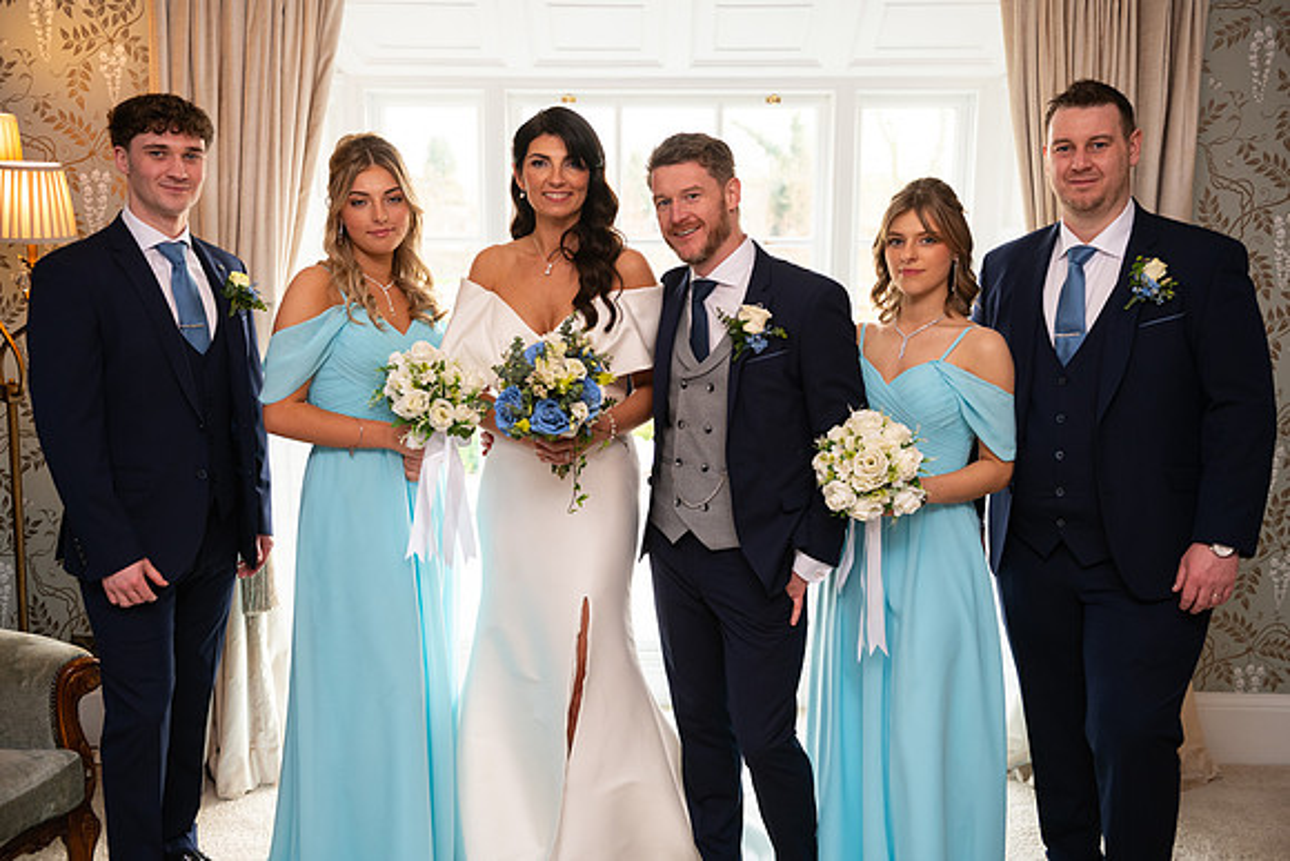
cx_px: 621
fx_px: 1300
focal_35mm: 36
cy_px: 430
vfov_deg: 36.6
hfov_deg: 52.8
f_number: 3.5
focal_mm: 35
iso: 500
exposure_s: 1/160
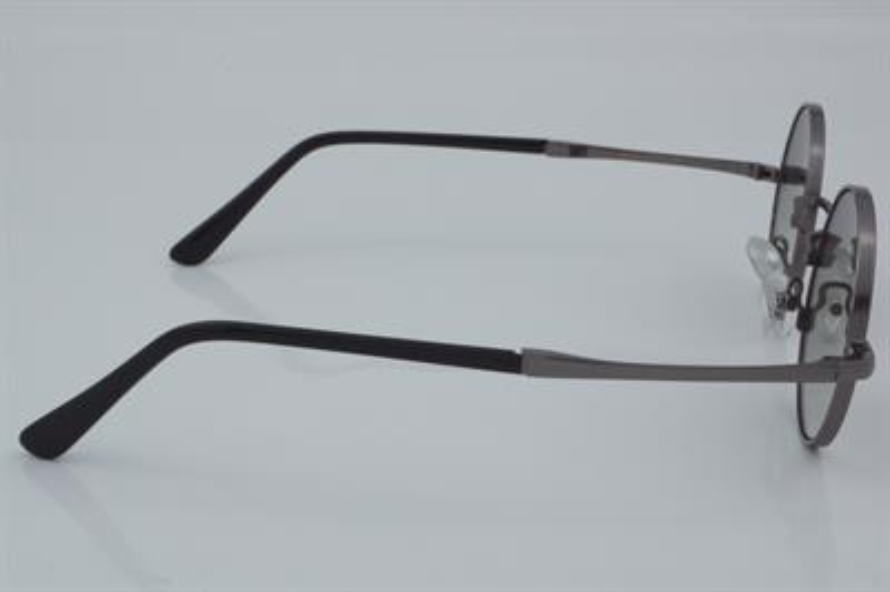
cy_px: 296
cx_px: 445
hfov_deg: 27.0
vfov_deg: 18.2
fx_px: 1853
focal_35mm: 75
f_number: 32
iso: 100
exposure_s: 1/4
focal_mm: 50
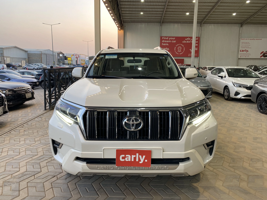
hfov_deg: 67.3
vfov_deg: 53.1
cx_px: 134
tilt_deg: -10.0
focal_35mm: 26
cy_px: 100
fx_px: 201
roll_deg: -1.1
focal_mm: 4.25
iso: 64
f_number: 1.8
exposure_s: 1/60
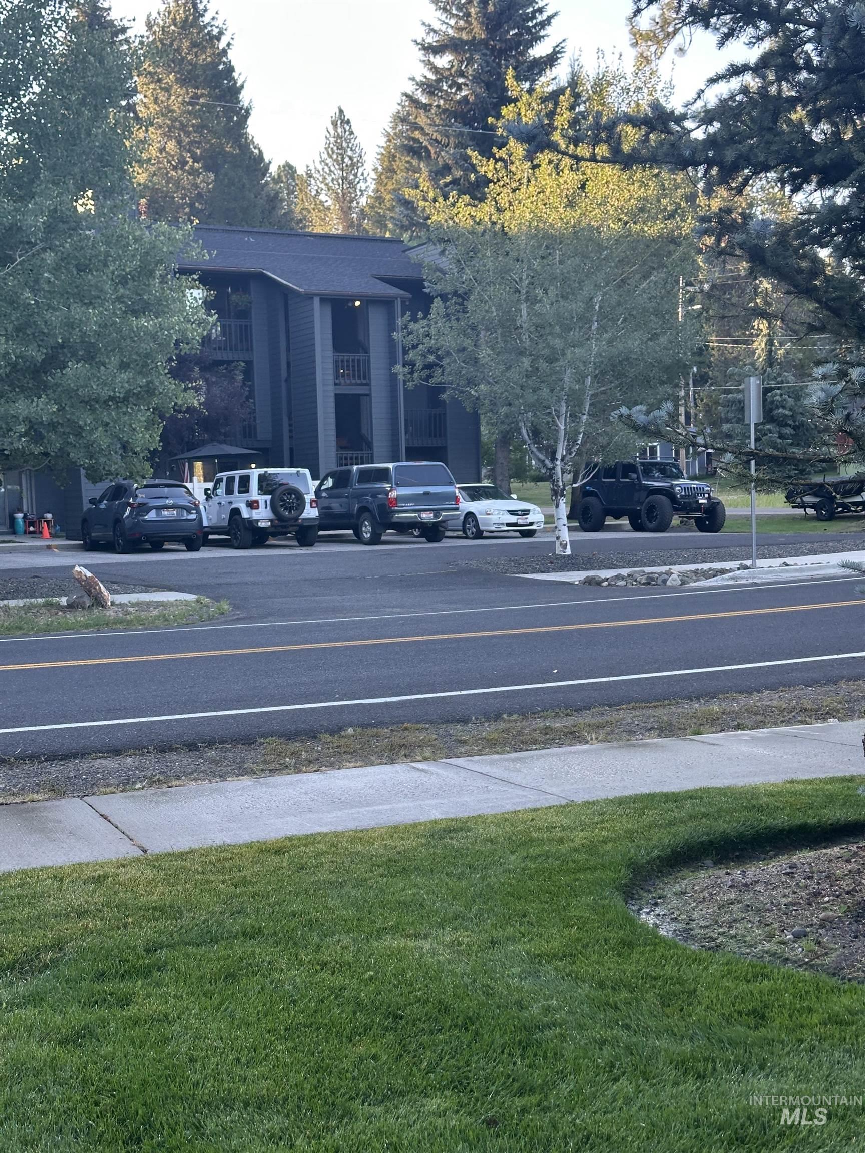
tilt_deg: -2.8
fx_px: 1599
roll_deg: +2.1
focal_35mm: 48
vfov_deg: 39.7
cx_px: 432
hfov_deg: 30.3
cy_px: 576
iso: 64
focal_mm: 6.86
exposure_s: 1/178
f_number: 1.78
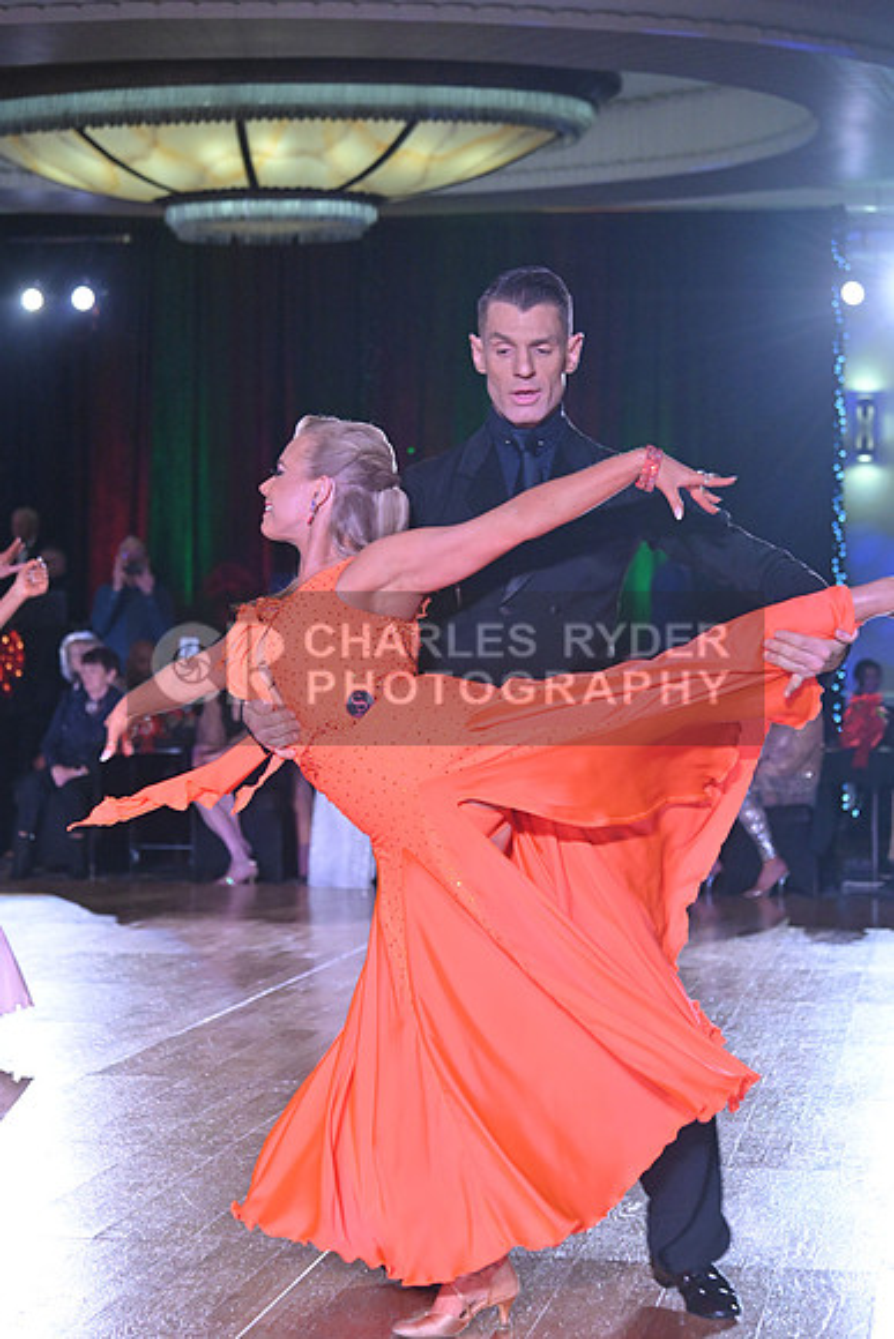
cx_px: 447
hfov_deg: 16.7
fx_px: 3052
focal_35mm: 82
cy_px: 670
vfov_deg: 24.8
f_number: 5
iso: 4000
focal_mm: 82
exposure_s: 1/400
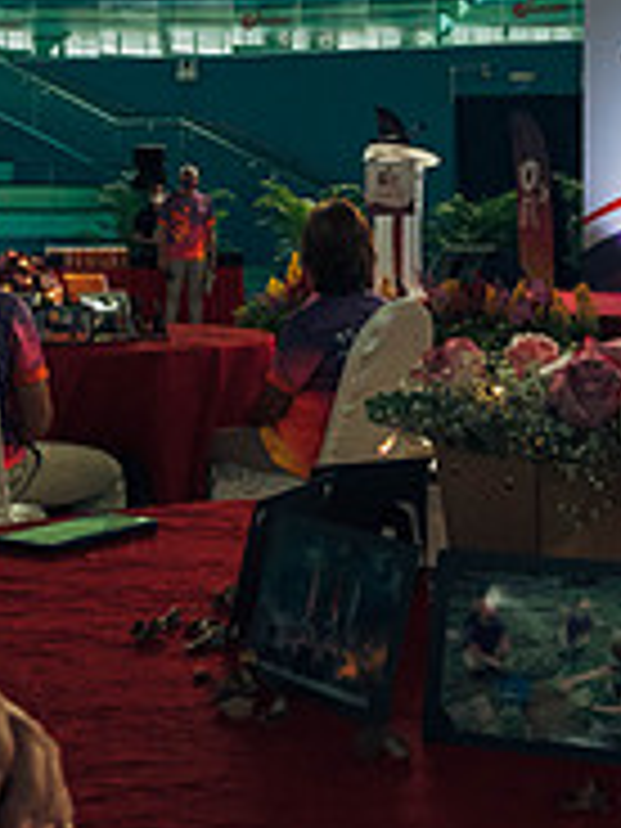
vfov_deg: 30.4
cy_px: 254
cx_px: 418
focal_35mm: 63
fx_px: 1507
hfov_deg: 23.2
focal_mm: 10
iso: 1000
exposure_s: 1/25
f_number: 2.8
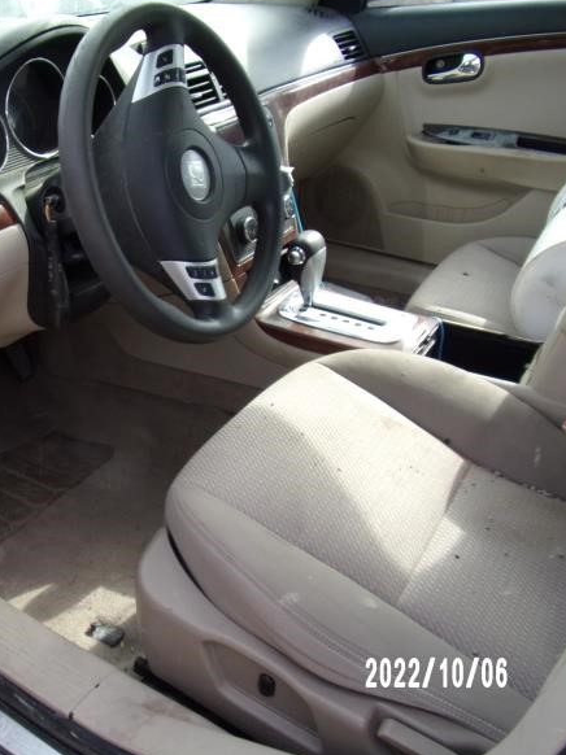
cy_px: 370
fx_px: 720
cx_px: 142
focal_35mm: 33
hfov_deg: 41.6
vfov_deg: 55.4
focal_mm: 4.3
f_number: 3.3
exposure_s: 1/140
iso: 80
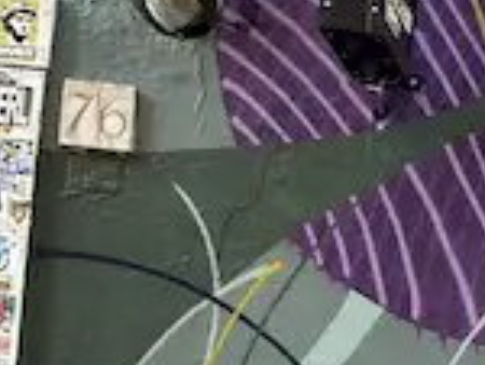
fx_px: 1796
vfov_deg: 11.2
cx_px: 892
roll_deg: -3.0
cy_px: 517
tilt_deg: +1.8
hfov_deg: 13.6
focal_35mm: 128
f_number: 2.2
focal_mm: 2.22
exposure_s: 1/121
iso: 50
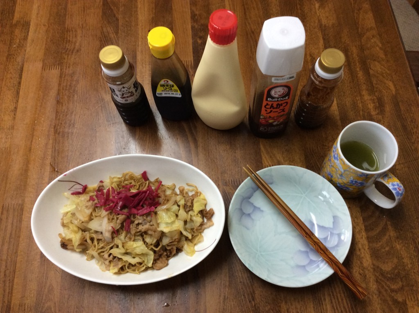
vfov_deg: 44.1
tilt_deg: -67.4
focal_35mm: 32
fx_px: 387
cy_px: 156
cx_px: 210
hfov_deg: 56.9
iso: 100
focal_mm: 3.3
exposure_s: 1/25
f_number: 2.4
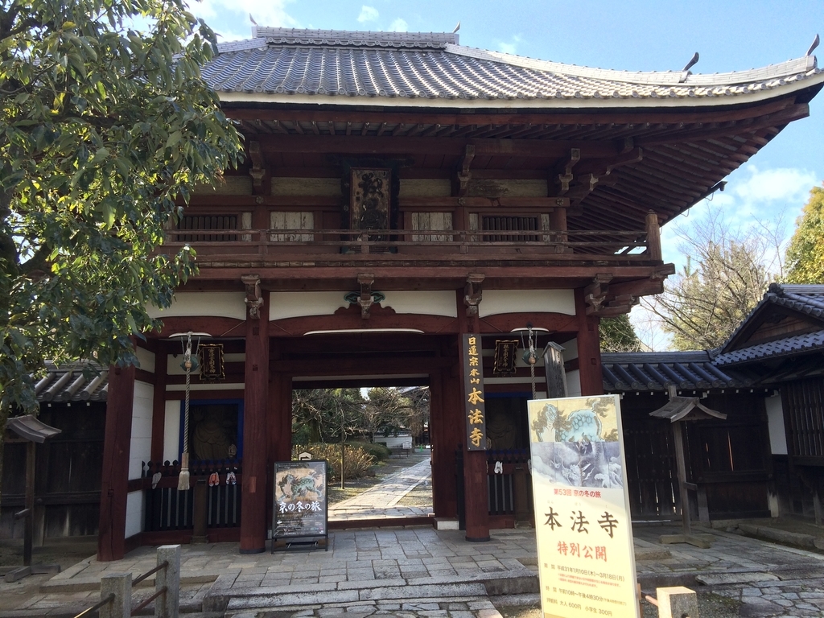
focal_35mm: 29
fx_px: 690
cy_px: 309
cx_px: 412
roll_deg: +2.1
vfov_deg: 48.2
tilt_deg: +11.0
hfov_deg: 61.7
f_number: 2.2
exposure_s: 1/419
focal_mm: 4.15
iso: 32
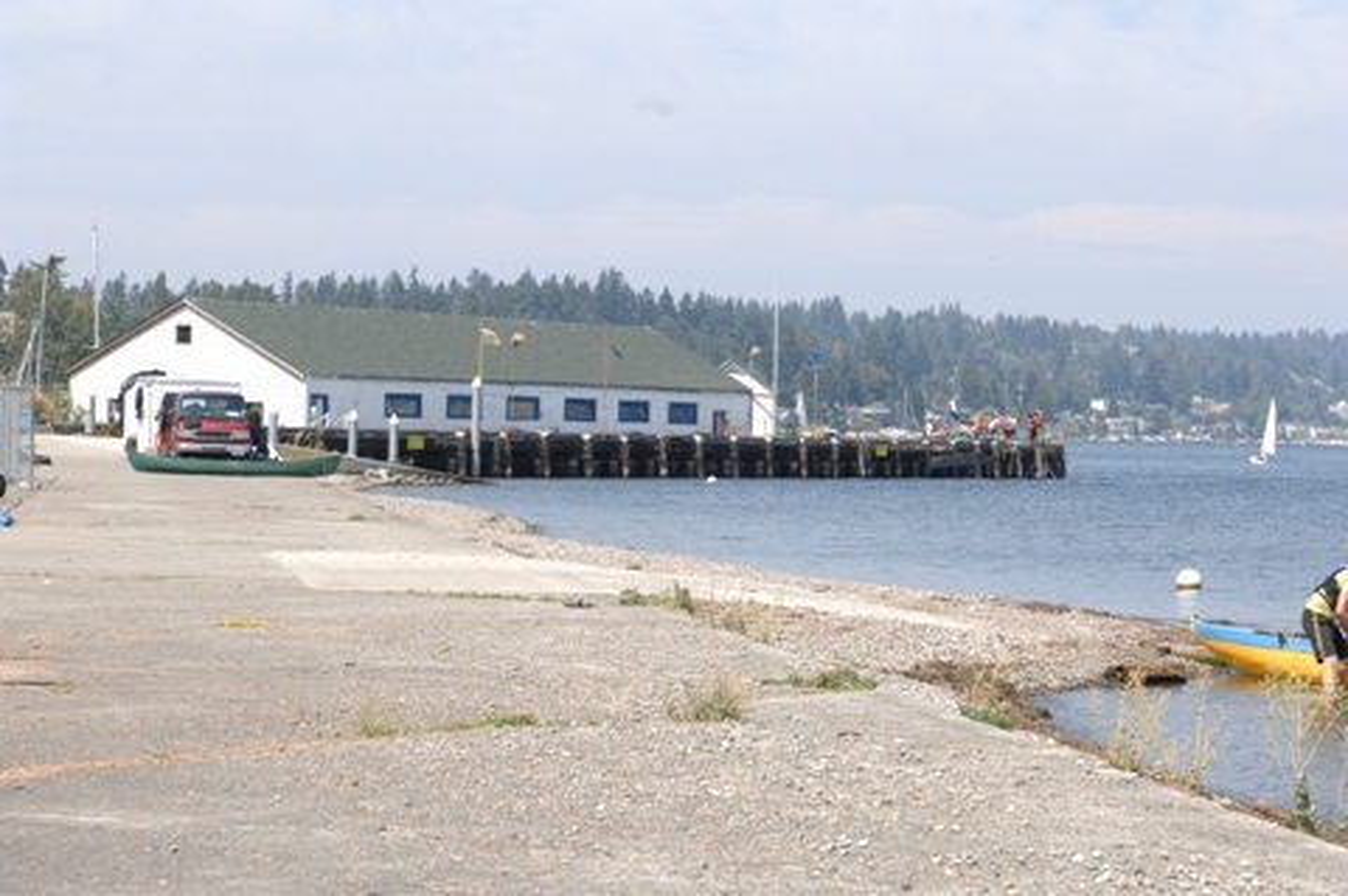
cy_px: 448
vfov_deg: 13.0
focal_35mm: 105
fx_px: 3928
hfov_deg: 19.5
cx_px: 674
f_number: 8.5
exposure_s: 1/320
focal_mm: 70
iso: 200
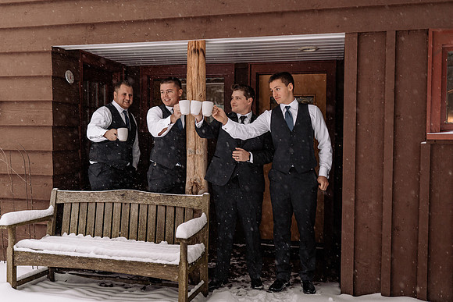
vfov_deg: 36.4
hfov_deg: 52.5
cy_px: 151
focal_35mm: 36
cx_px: 226
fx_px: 459
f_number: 2.2
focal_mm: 35
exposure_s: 1/200
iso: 250
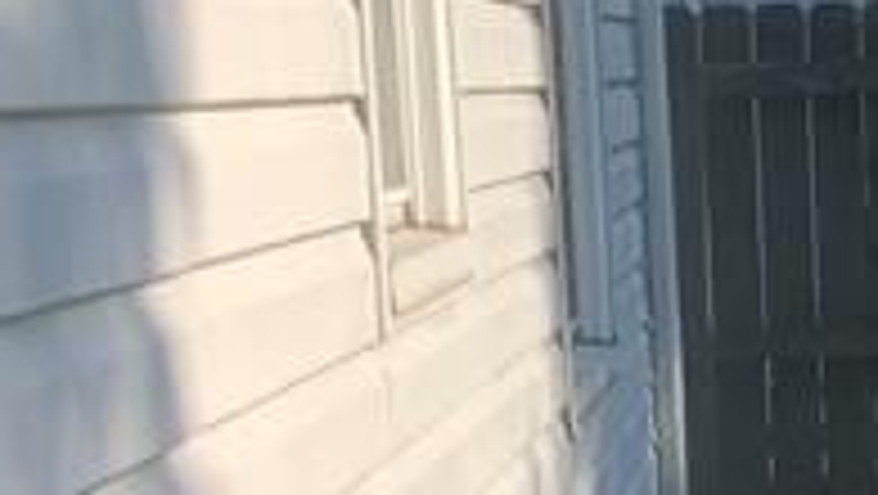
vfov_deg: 7.3
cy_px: 603
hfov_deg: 12.6
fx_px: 3867
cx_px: 1045
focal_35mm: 166
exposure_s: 1/1098
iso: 16
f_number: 1.8
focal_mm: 3
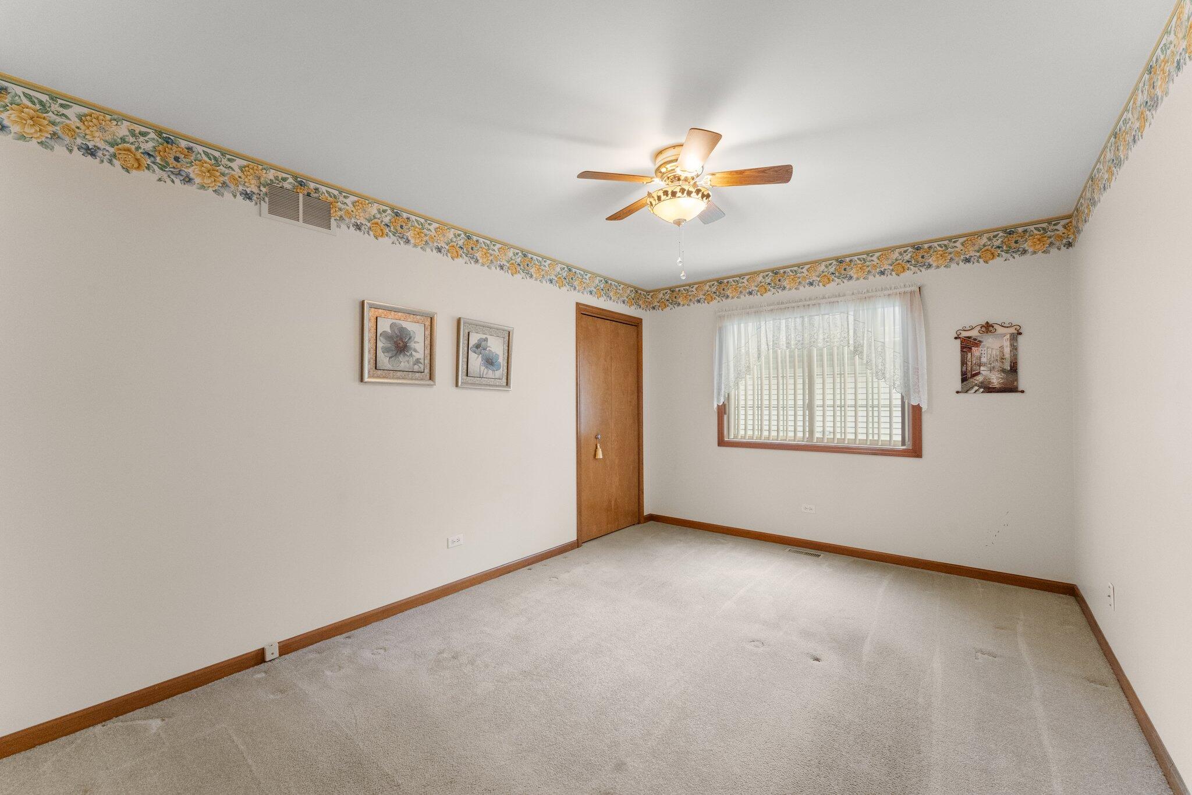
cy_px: 398
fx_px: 463
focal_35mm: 14
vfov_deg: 81.2
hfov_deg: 104.3
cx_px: 596
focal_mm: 14
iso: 3200
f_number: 9
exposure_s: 1/125
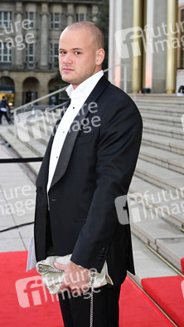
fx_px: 442
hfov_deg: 23.5
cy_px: 164
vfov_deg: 40.6
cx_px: 82
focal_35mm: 51
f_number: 5
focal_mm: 48
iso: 3200
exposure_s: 1/250
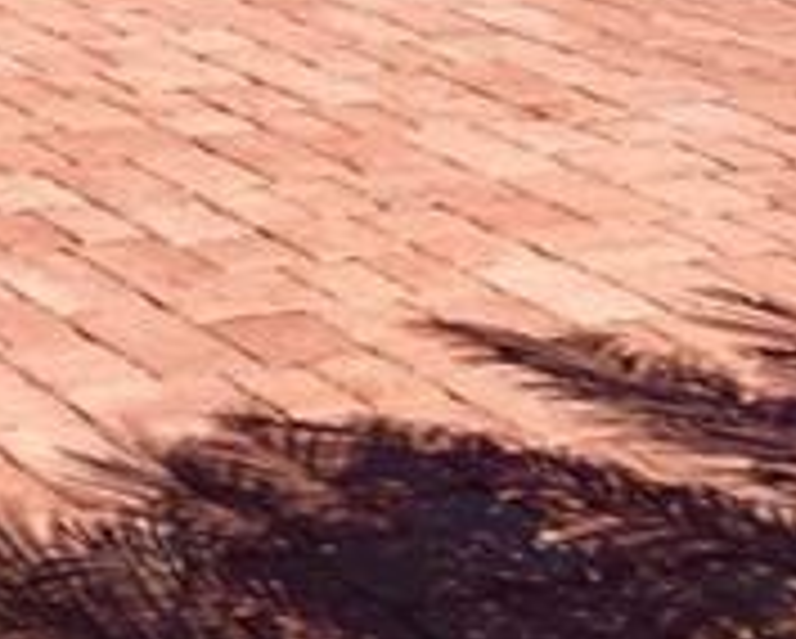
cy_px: -590
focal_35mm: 128
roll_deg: +0.4
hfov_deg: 13.1
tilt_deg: -3.2
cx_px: -774
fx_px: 3019
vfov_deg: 11.1
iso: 25
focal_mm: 4.15
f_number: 2.2
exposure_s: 1/2137
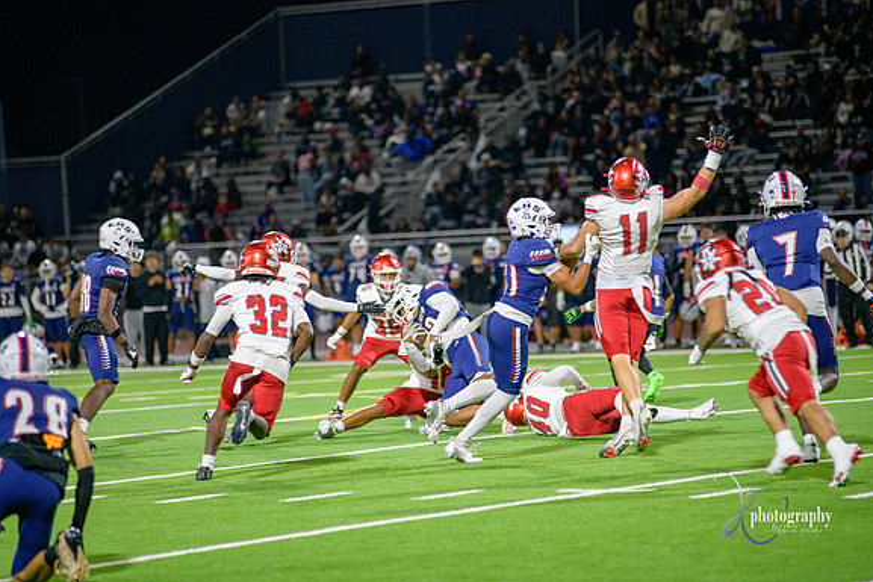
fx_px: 4390
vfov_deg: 7.6
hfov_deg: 11.4
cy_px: 291
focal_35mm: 181
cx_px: 437
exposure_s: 1/320
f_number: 2.8
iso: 2000
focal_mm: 180
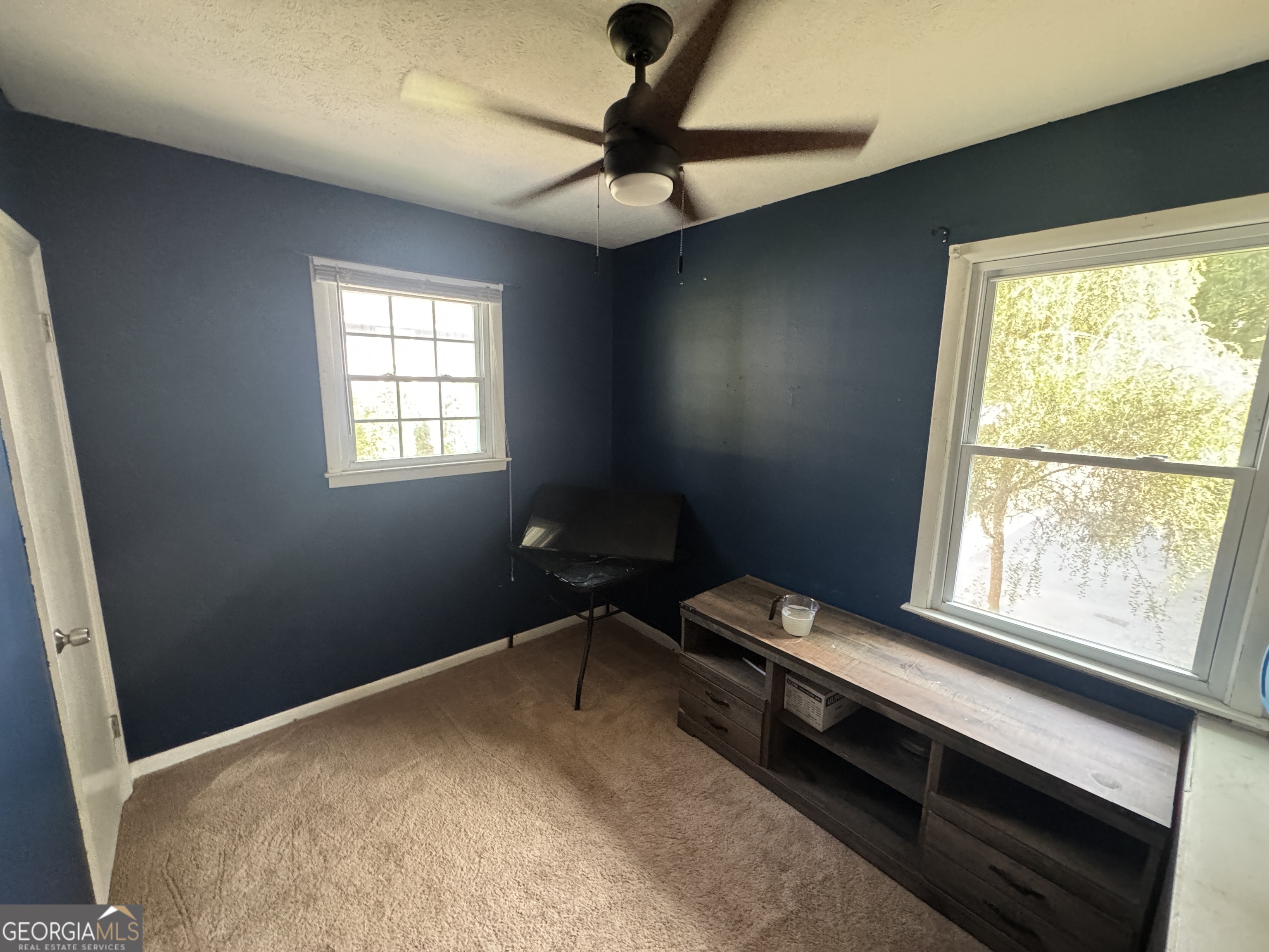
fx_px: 513
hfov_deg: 102.1
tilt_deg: -11.3
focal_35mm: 14
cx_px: 634
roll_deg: -1.7
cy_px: 476
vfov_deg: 85.7
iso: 1000
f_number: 2.2
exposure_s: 1/60
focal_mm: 2.22
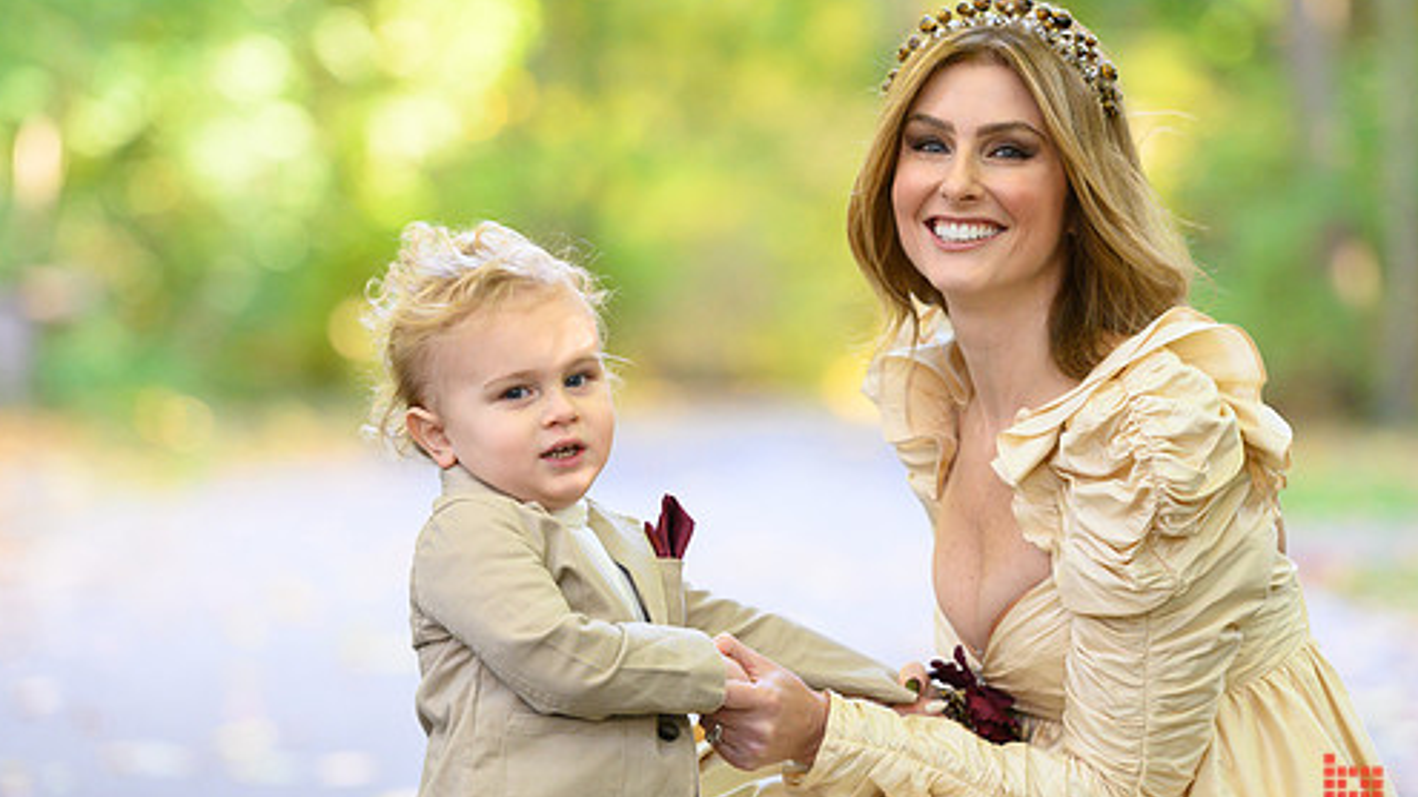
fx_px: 6916
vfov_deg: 6.6
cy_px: 350
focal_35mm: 184
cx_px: 696
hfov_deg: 11.7
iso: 1600
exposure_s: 1/200
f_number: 3.2
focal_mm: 150
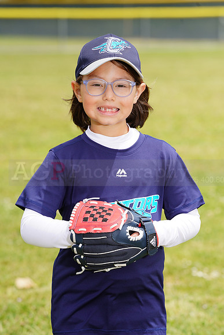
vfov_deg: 8.8
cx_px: 112
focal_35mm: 235
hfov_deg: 5.9
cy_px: 168
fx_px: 2192
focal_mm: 235
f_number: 9
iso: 100
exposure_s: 1/250
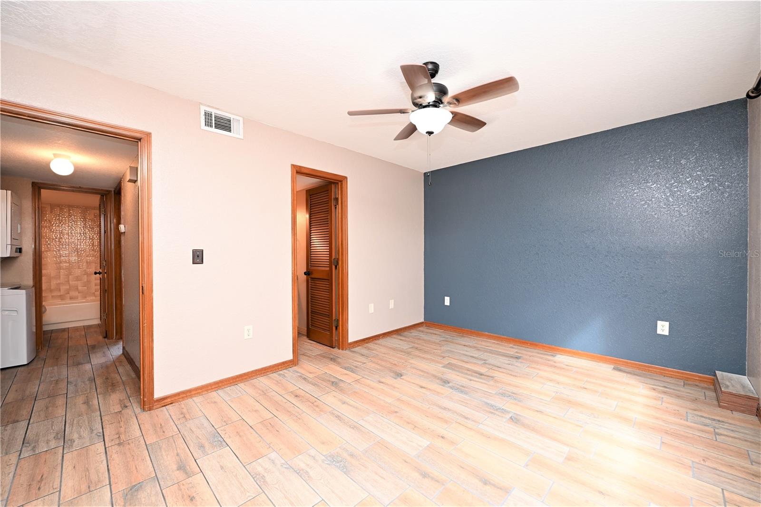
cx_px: 380
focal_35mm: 14
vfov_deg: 81.2
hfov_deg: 104.3
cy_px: 254
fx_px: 296
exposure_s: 1/60
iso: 320
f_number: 4
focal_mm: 14
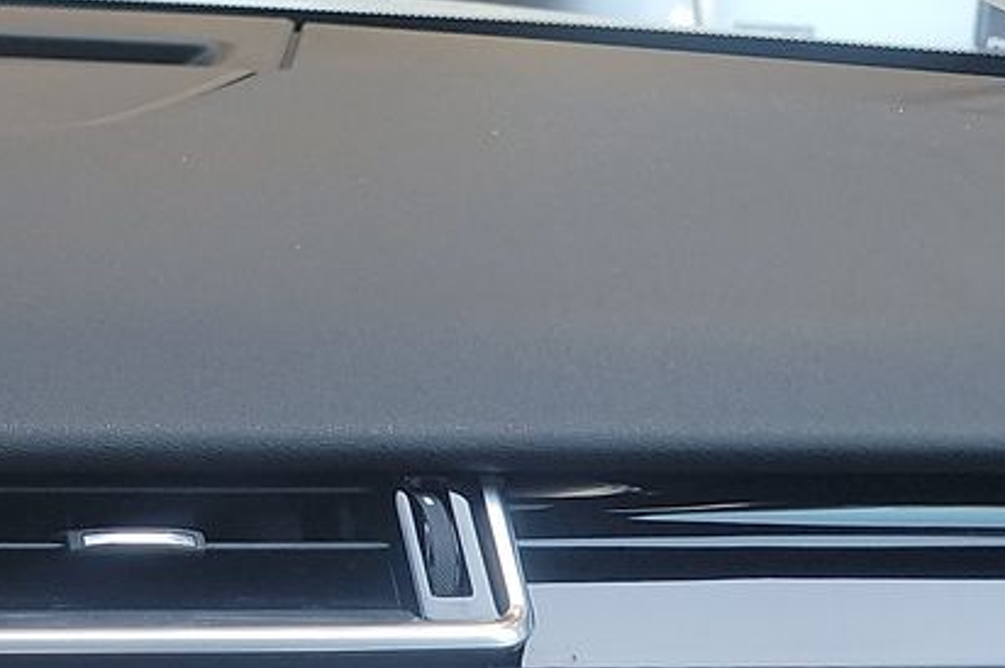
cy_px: 834
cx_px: -363
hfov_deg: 19.2
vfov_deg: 13.6
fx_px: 2706
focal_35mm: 97
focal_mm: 6.7
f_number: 1.8
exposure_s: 1/59
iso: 128
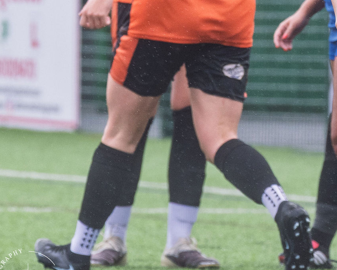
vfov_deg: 1.2
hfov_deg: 1.5
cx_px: 222
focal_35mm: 1258
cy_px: -187
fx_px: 12543
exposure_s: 1/1000
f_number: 5
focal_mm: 270
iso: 640
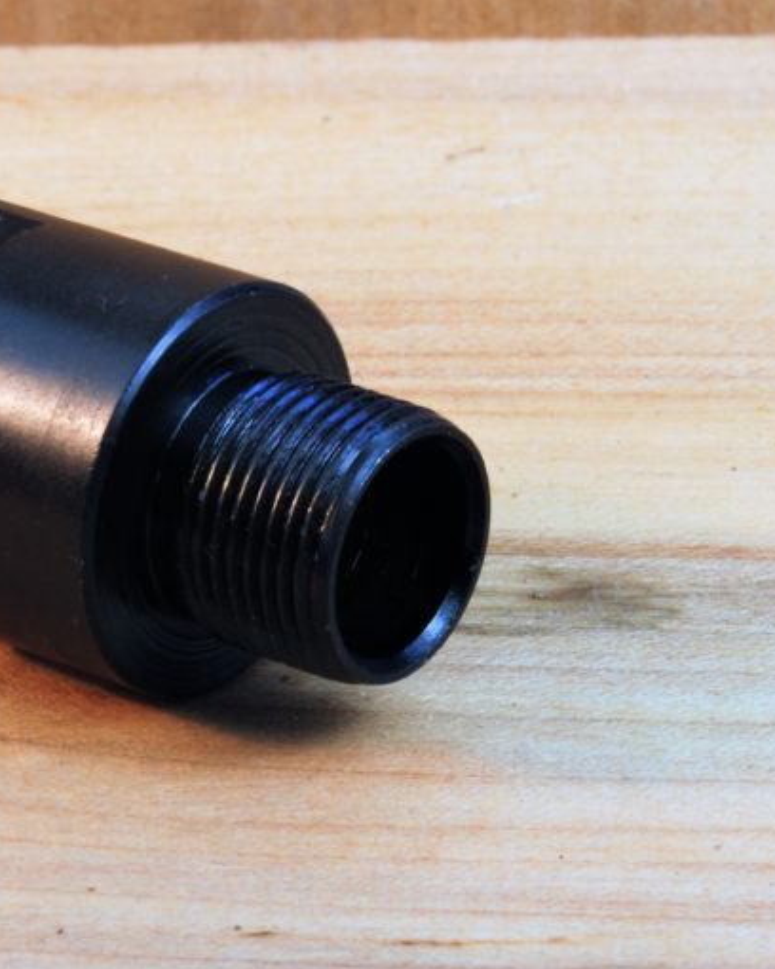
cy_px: 484
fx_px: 3346
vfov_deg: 16.5
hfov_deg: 13.1
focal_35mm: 117
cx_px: 146
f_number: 20
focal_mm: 55
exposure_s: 1/6
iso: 200
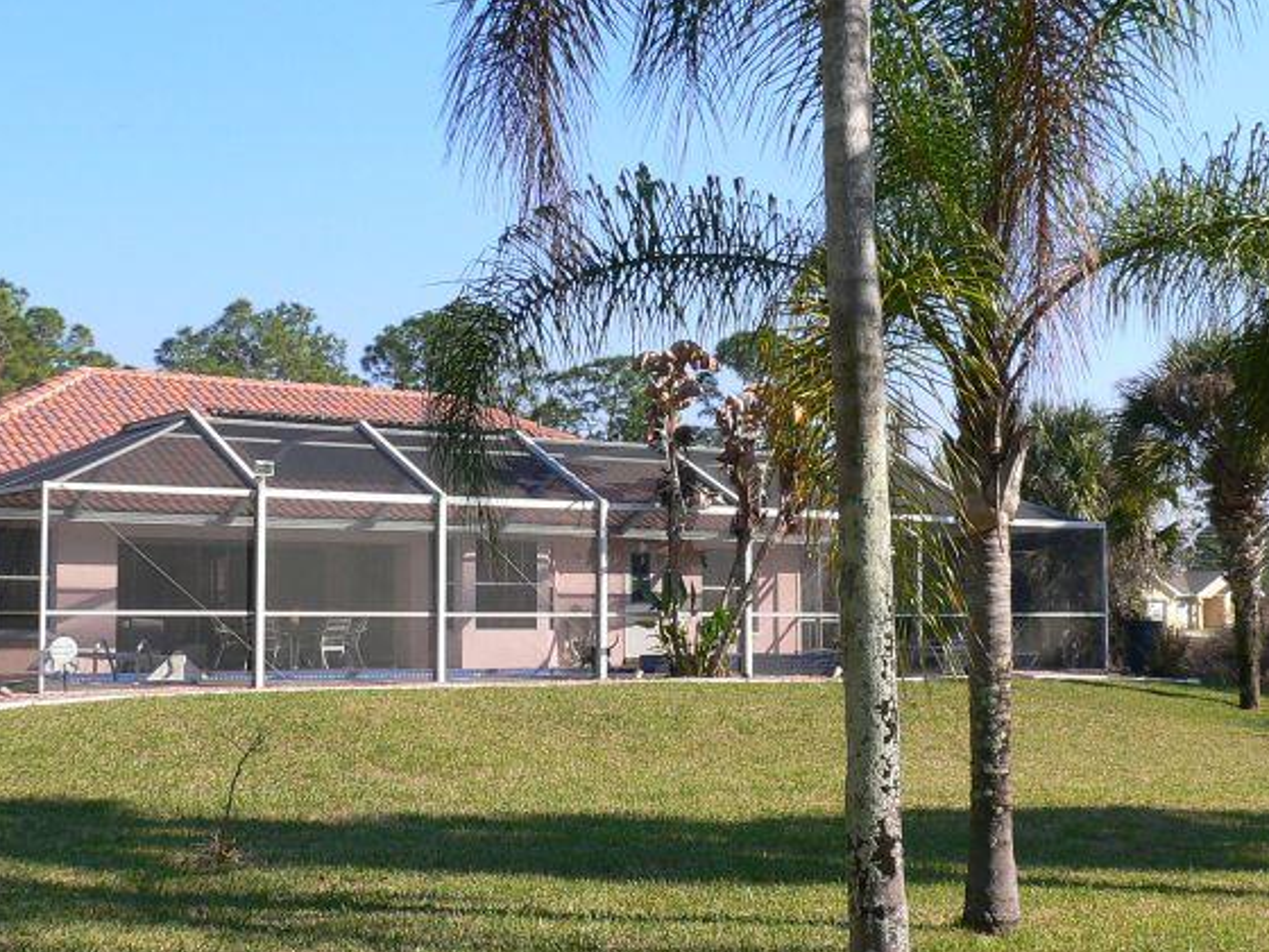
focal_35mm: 50
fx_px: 1833
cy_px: 478
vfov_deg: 29.1
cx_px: 571
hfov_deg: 38.1
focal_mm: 5.8
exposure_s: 1/200
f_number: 5.6
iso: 80
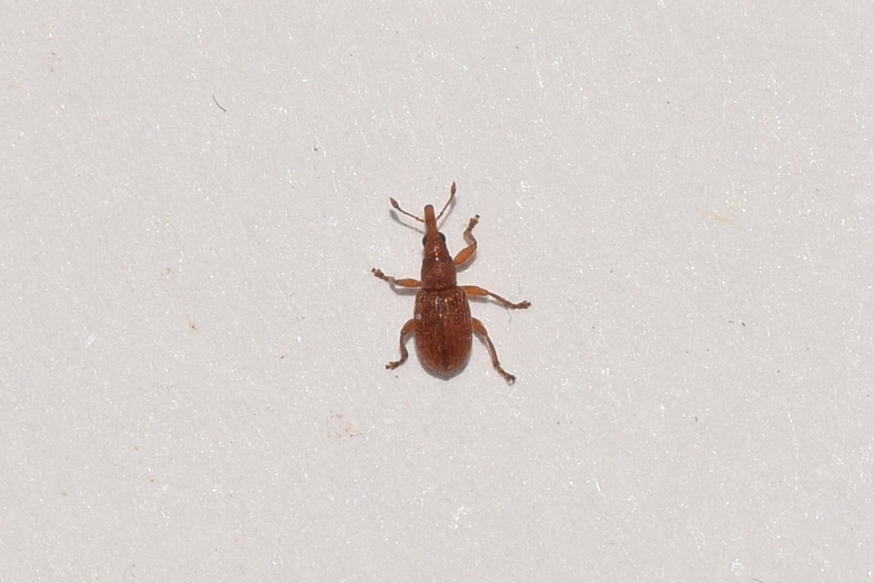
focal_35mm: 210
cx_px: 437
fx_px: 5098
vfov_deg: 6.5
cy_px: 292
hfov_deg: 9.8
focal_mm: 140
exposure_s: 1/200
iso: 100
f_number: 14
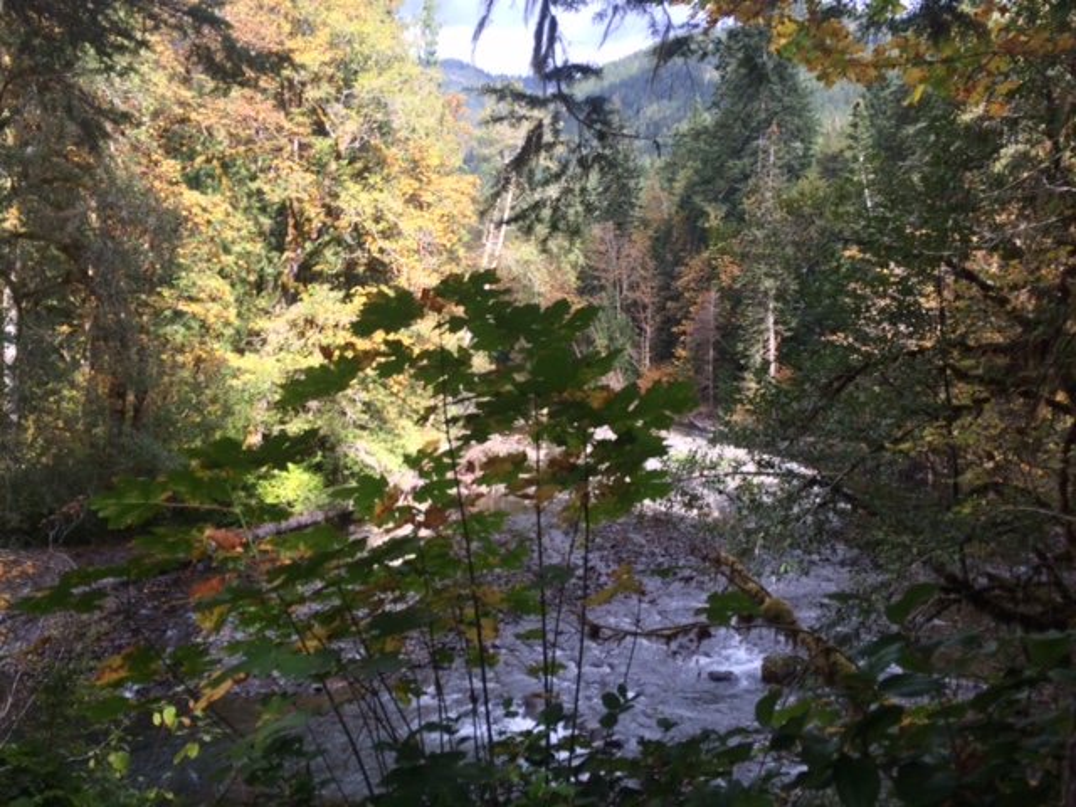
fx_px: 901
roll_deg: -0.3
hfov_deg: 61.7
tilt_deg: -3.5
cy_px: 404
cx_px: 538
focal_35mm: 29
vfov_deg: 48.2
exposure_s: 1/427
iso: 32
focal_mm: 4.15
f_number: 2.2
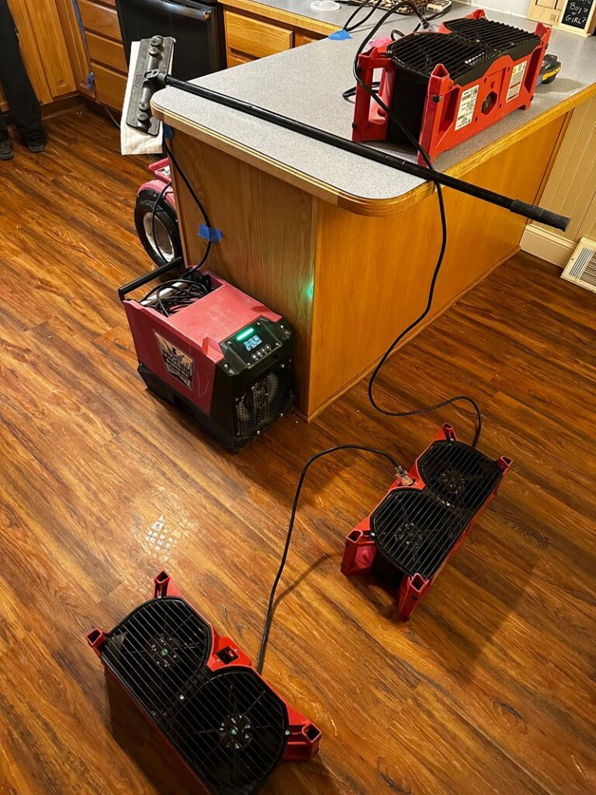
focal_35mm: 24
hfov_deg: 56.8
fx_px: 551
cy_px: 398
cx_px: 298
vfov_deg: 71.6
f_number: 1.78
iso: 800
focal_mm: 6.86
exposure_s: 1/60
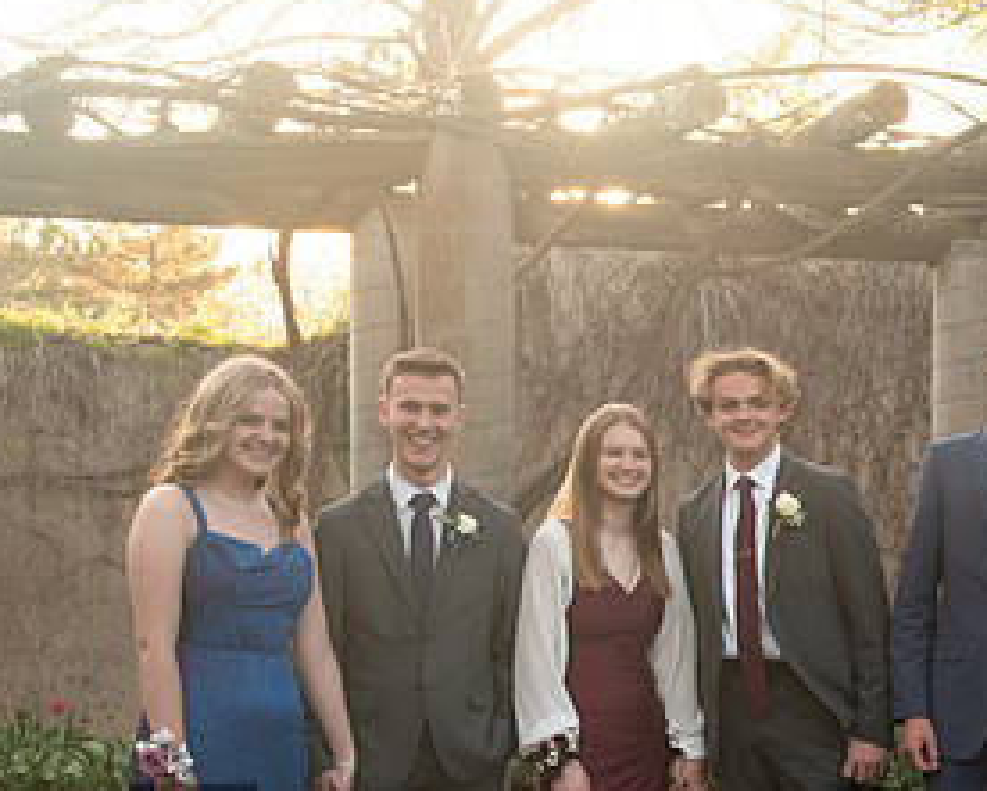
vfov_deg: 15.4
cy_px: 648
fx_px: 2893
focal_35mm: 99
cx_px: 1037
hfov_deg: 18.7
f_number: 5.6
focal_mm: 44
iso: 640
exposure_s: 1/125
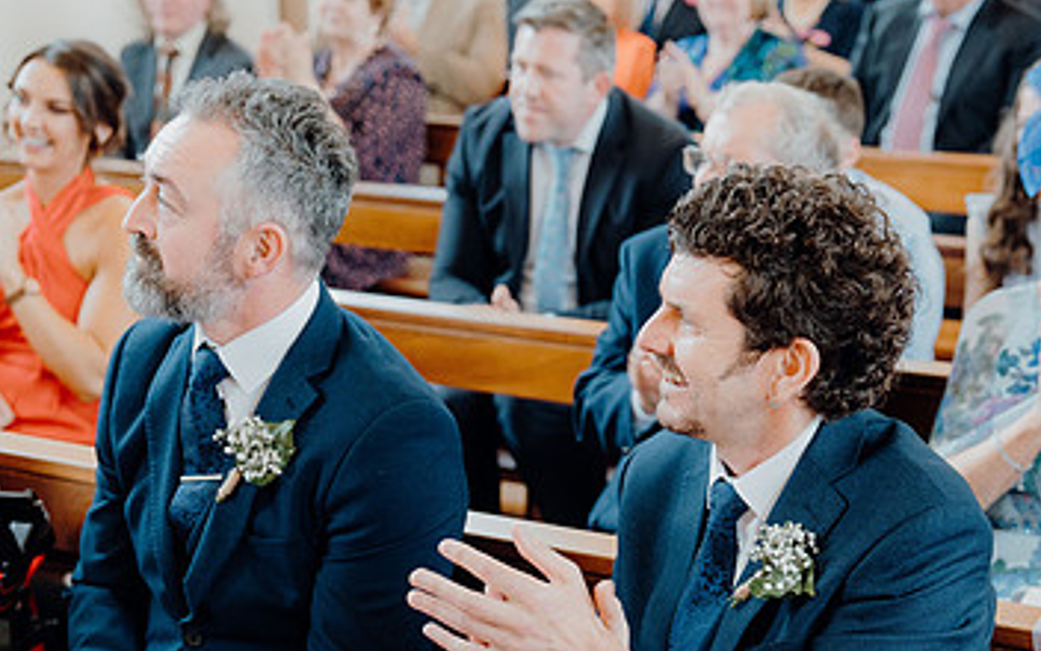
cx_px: 739
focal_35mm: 74
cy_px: 540
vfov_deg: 17.4
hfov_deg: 27.6
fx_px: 2099
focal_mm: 44
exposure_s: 1/200
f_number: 2.8
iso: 1600
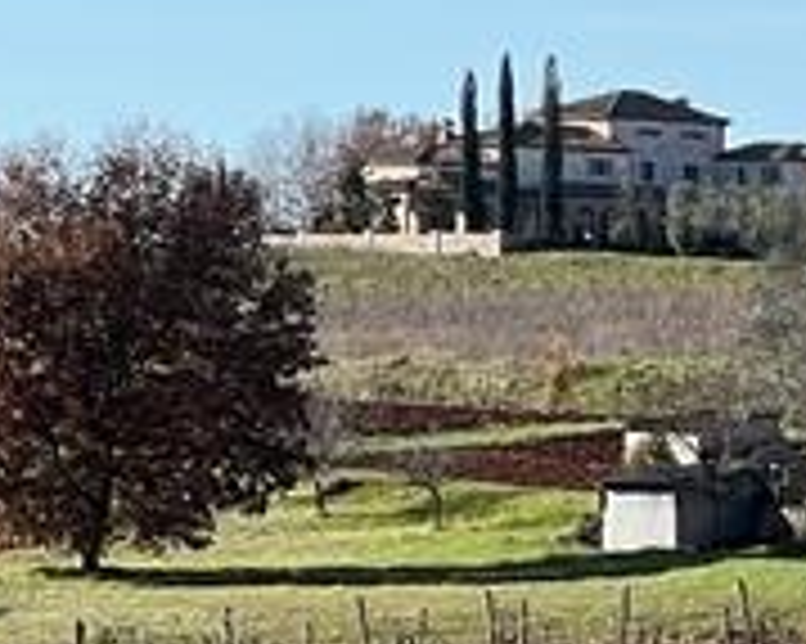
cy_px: 932
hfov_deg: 4.7
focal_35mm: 403
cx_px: 1810
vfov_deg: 3.8
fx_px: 9608
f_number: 2.8
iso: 32
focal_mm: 9
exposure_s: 1/633
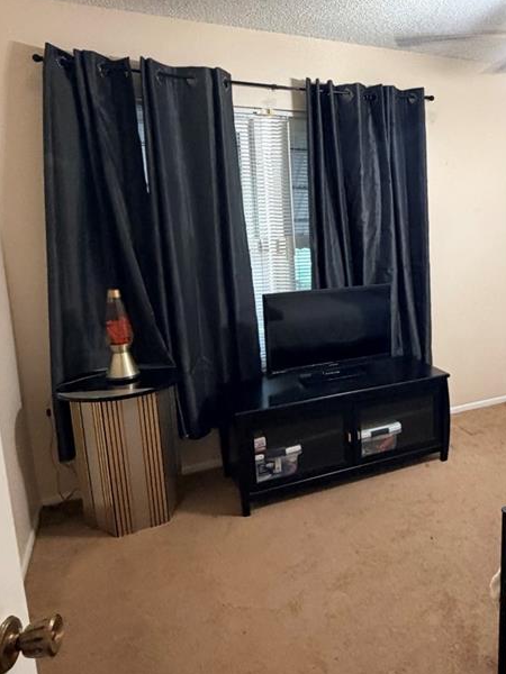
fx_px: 546
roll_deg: +1.1
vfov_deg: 63.4
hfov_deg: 46.8
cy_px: 311
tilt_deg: -10.5
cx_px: 414
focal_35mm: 28
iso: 400
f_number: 2.2
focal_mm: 2.22
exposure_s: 1/60
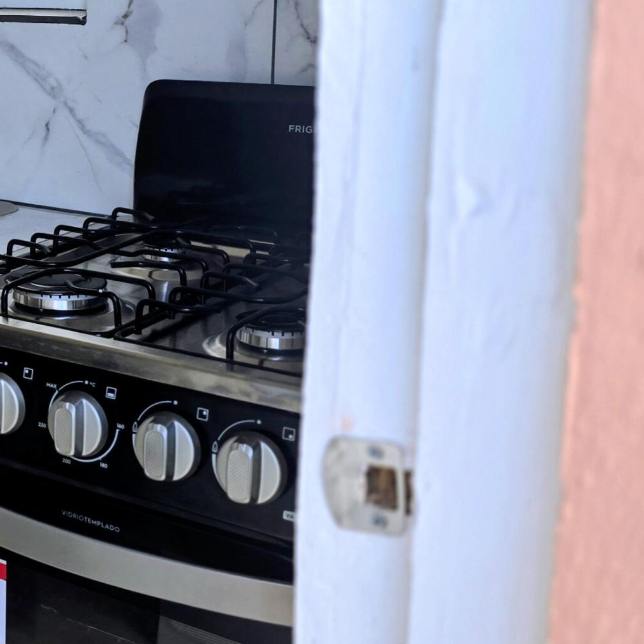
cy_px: 164
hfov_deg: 25.3
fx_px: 1263
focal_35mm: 60
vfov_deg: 28.2
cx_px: -158
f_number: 1.7
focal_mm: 6.3
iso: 64
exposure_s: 1/120
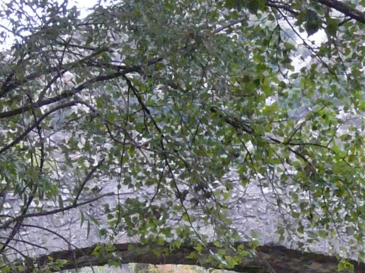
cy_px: 461
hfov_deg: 7.4
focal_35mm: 267
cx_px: 449
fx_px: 2814
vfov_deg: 5.5
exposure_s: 1/125
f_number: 4
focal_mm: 10.2
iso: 400
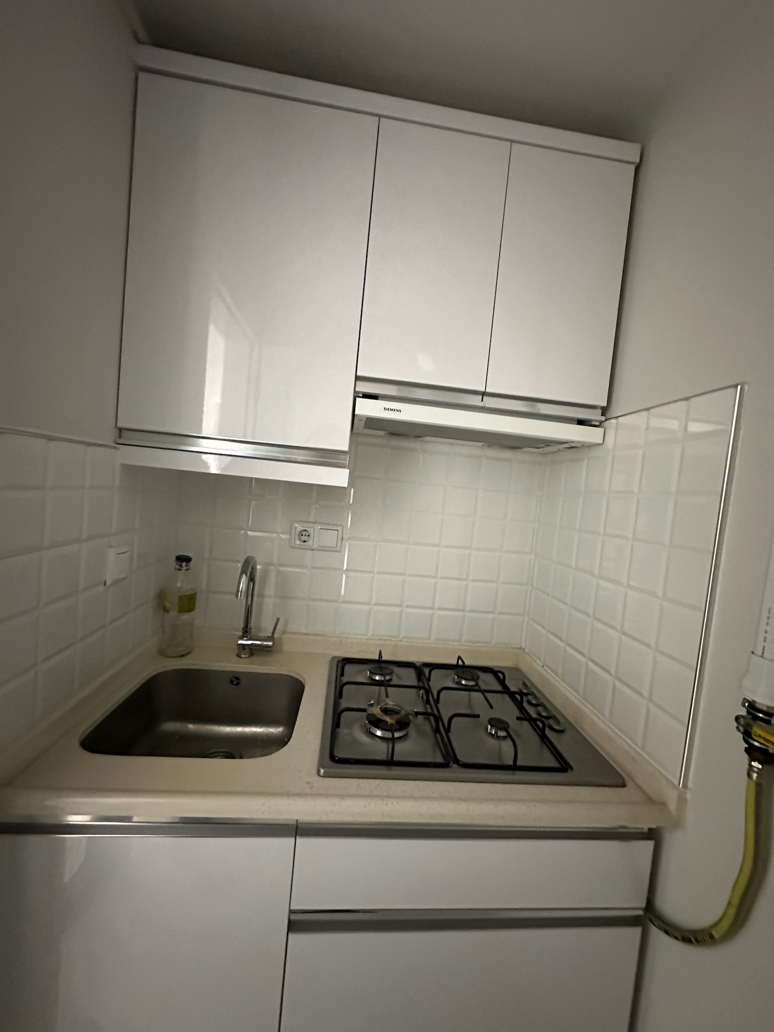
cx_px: 387
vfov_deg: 102.1
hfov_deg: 85.7
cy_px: 516
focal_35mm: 14
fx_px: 417
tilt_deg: -1.3
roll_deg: -6.3
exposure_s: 1/44
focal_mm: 2.22
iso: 1250
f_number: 2.2
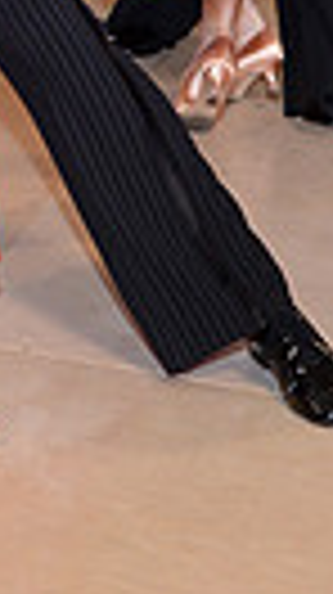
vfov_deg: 10.1
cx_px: -308
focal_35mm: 203
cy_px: -414
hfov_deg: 5.8
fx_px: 3195
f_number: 5.6
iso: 1250
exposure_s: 1/250
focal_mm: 44
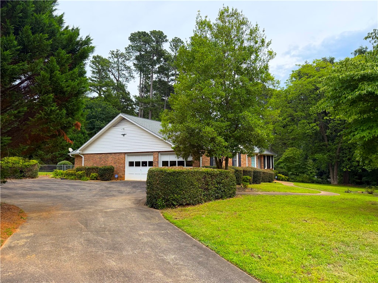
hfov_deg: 71.6
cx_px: 189
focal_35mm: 24
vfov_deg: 56.8
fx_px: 262
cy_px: 142
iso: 100
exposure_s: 1/2907
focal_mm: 6.76
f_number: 1.78
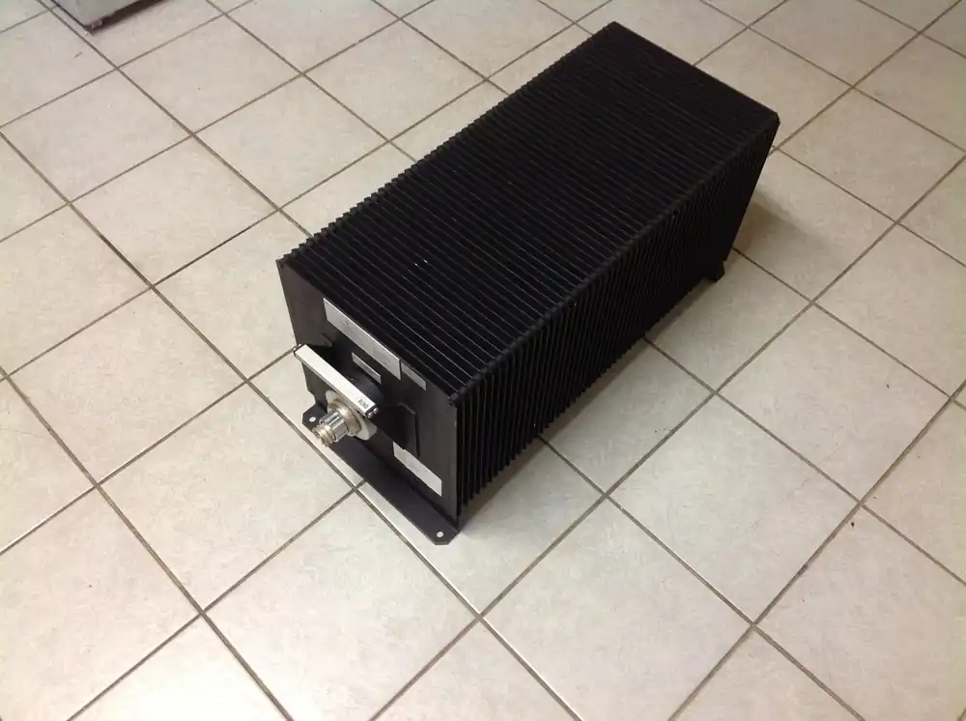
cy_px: 360
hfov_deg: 52.7
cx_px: 483
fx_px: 975
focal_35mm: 35
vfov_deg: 40.6
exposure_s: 1/17
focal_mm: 4.28
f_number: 2.4
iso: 160
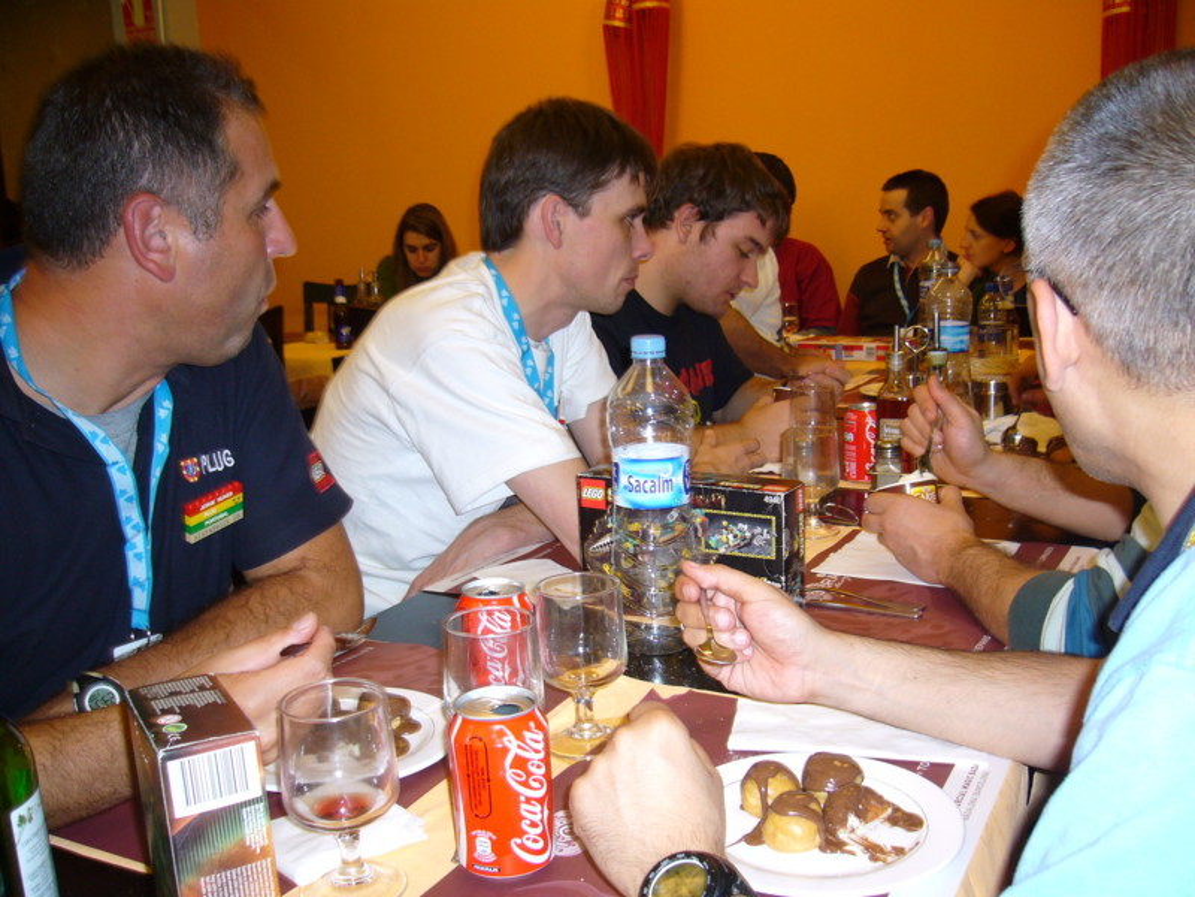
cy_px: 448
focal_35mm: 35
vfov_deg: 40.7
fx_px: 1208
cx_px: 598
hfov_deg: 52.6
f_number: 2.8
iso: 100
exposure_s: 1/30
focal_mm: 5.8
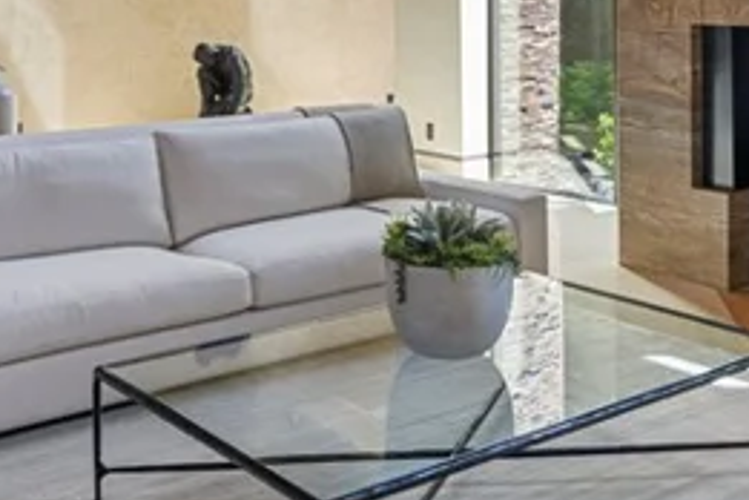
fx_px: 1144
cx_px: 367
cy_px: -39
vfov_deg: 23.2
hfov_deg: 36.2
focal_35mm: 55
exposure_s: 1/4
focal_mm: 14
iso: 500
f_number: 8
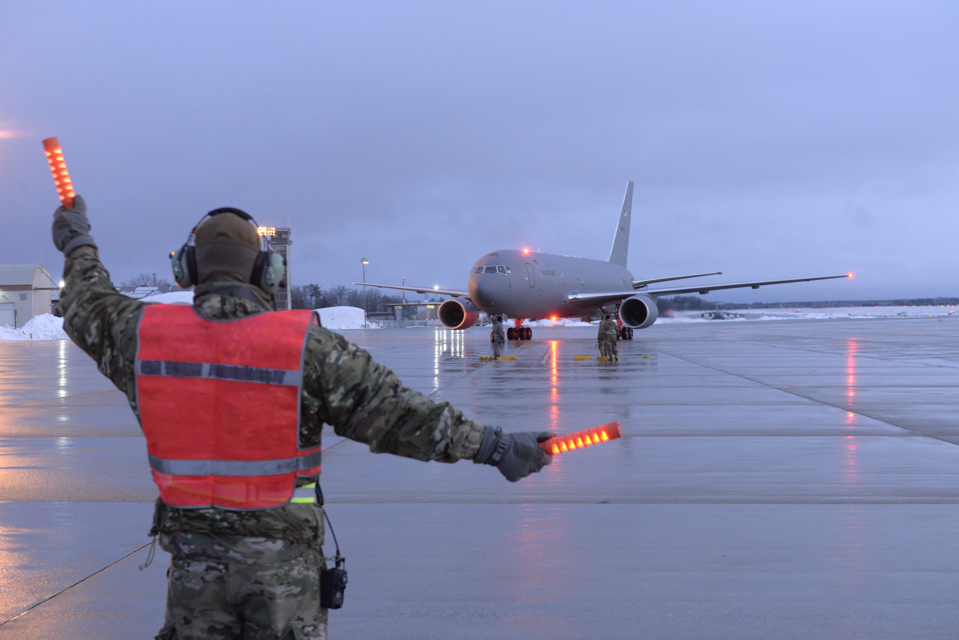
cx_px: 480
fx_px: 1546
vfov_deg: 23.4
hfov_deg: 34.5
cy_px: 320
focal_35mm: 58
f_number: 8
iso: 4500
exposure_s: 1/60
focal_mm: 58
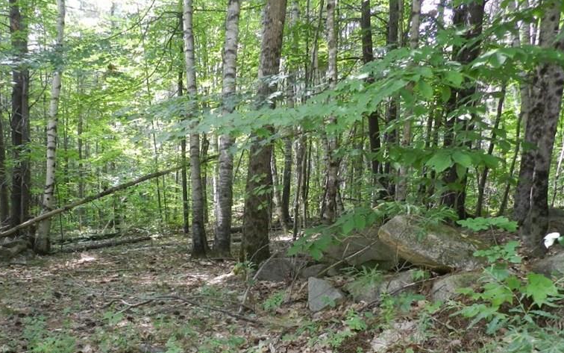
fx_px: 507
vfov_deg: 37.3
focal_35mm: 33
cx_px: 210
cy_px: 268
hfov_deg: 57.4
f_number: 3.4
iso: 160
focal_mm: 4
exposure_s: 1/60
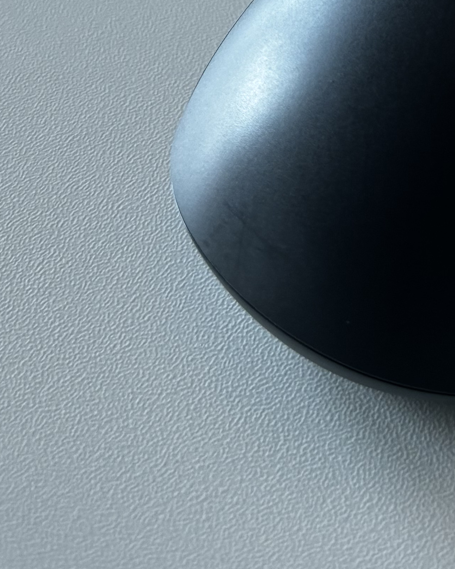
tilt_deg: -35.1
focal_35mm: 90
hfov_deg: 16.6
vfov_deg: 18.8
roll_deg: +1.0
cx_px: 499
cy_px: -275
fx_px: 1515
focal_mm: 5.96
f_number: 1.6
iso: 100
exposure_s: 1/120
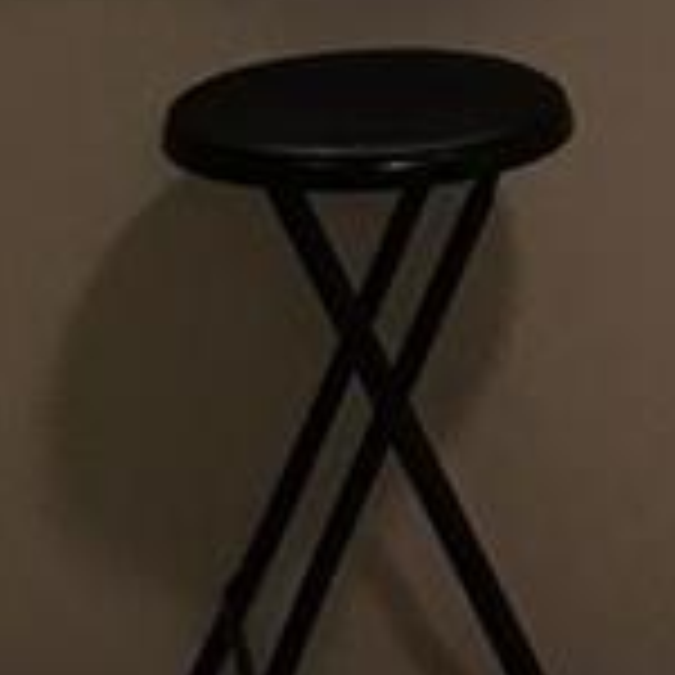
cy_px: -576
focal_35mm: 219
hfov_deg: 7.9
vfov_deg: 7.7
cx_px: 976
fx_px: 4831
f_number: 2.4
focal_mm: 3.3
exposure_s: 1/30
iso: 64
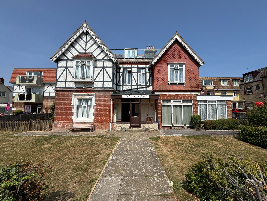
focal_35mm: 14
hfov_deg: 102.1
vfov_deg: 85.7
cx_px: 134
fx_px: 108
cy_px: 100
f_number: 2.2
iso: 50
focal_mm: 2.22
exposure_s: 1/3390
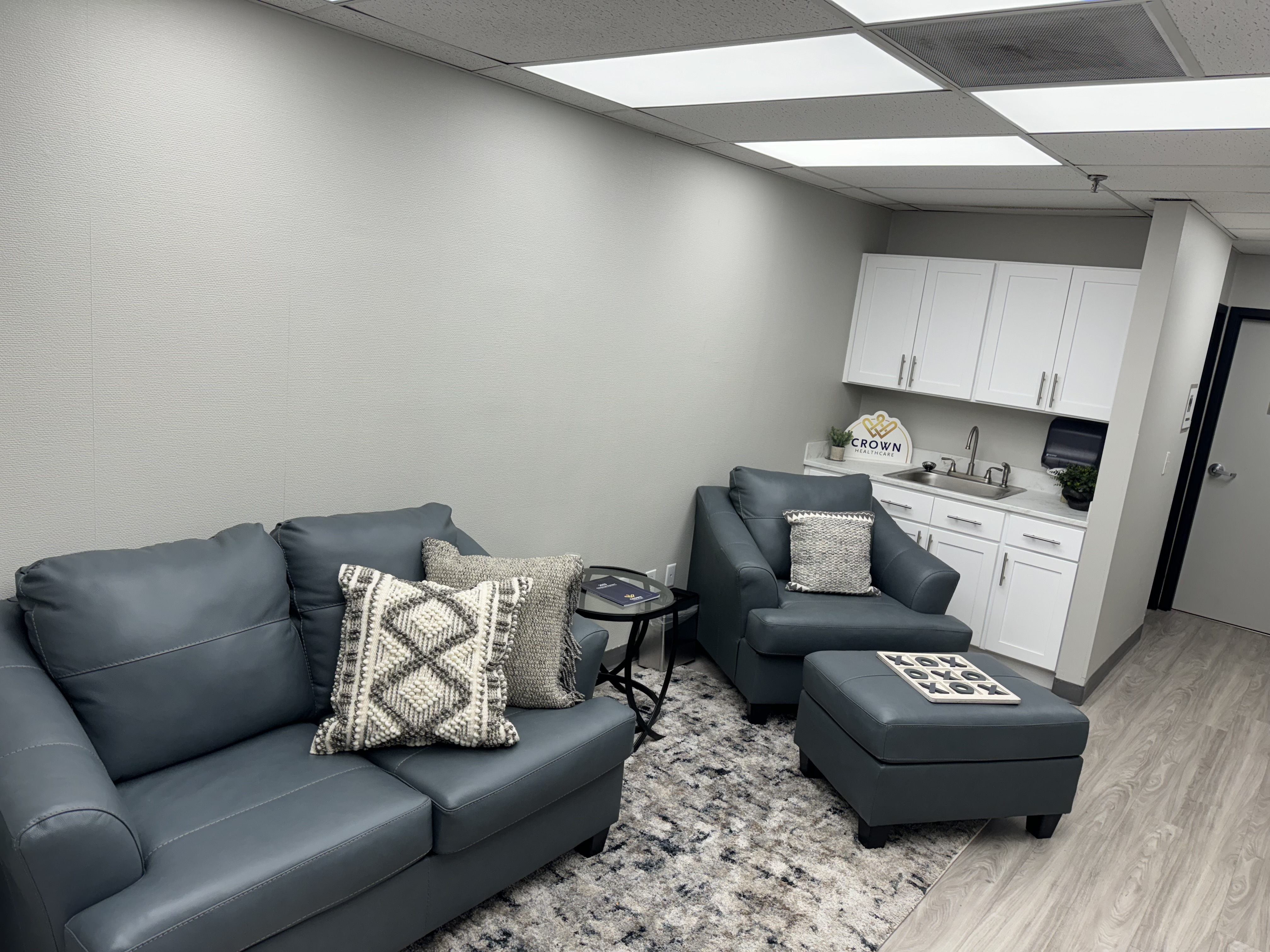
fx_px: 881
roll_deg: -6.0
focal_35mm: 24
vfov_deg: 56.8
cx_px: 635
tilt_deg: -11.9
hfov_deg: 71.6
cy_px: 476
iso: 64
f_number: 1.78
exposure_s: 1/145
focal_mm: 6.76
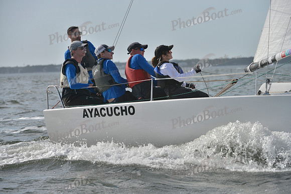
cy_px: 97
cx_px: 146
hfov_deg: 10.3
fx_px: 1617
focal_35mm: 200
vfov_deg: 6.9
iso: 400
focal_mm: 200
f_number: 7.1
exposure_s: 1/2000
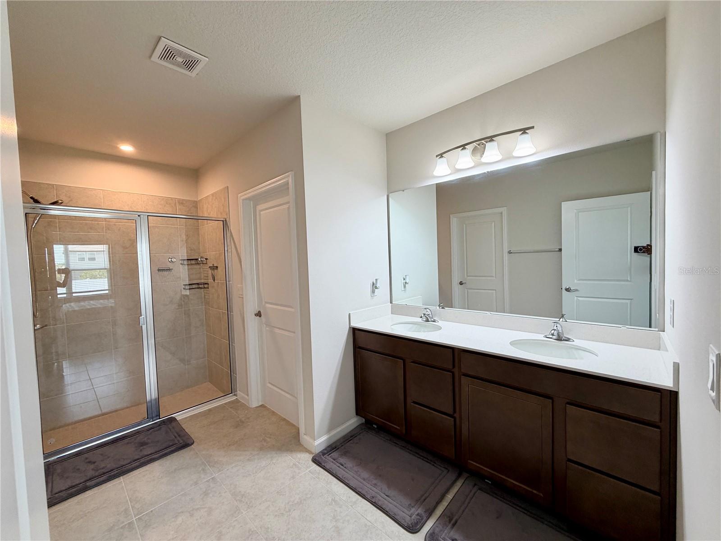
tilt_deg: -2.7
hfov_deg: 102.1
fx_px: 292
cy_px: 270
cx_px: 360
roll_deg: +3.3
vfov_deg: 85.7
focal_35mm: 14
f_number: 2.2
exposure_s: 1/120
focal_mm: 2.22
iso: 160
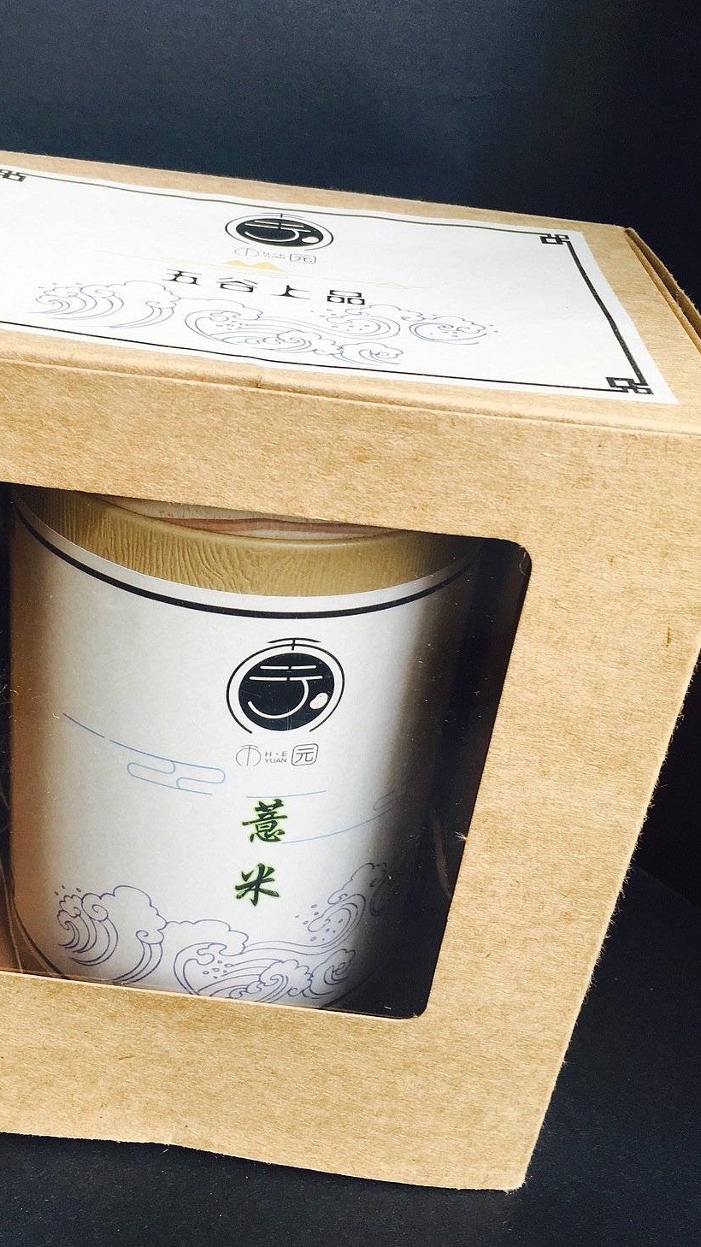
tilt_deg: -33.4
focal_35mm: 37
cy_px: 579
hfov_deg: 31.8
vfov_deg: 54.0
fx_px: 1223
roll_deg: -4.8
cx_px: 244
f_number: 2.2
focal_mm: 4.15
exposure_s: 1/50
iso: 25
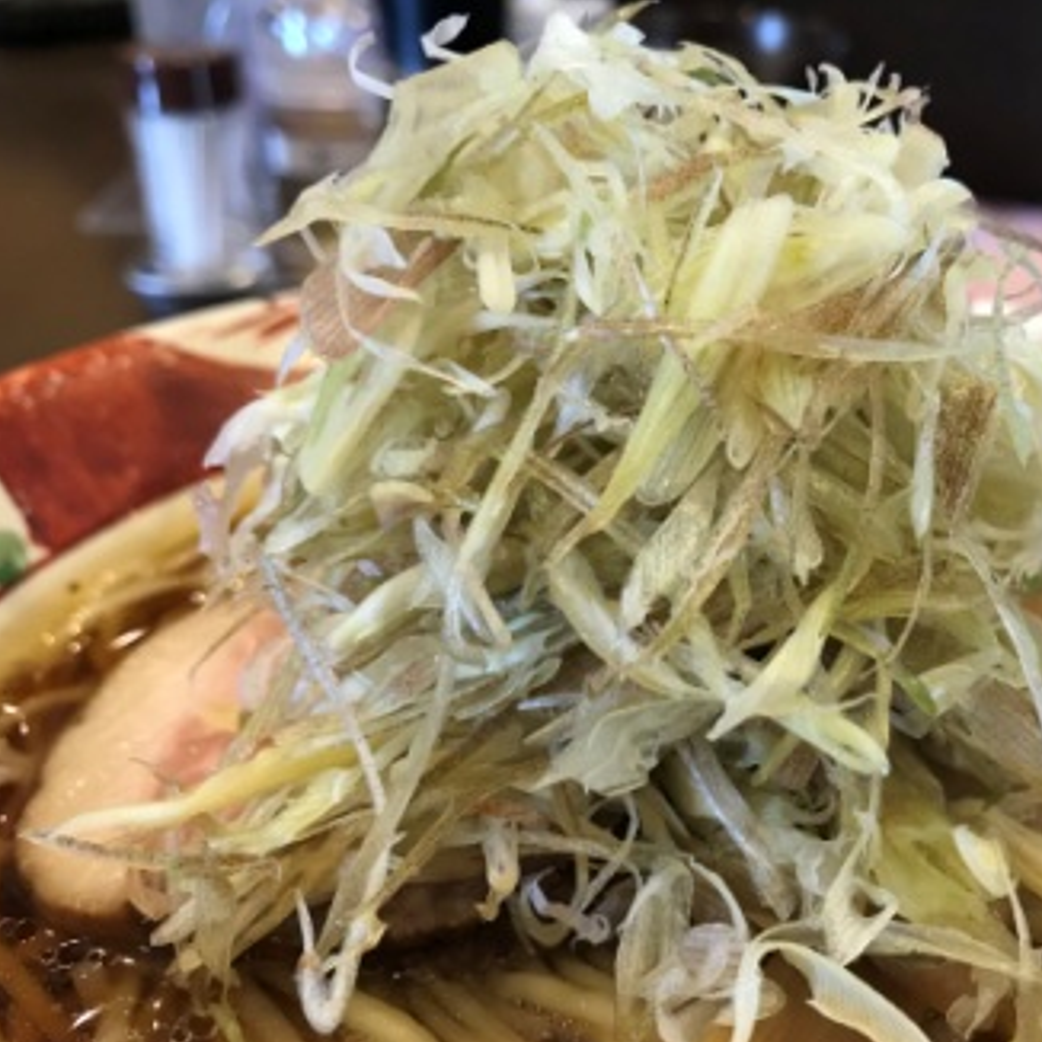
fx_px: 1158
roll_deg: -1.5
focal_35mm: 34
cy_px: 534
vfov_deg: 48.4
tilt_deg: -30.1
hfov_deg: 47.7
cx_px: 690
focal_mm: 3.99
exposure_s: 1/15
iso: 40
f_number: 1.8
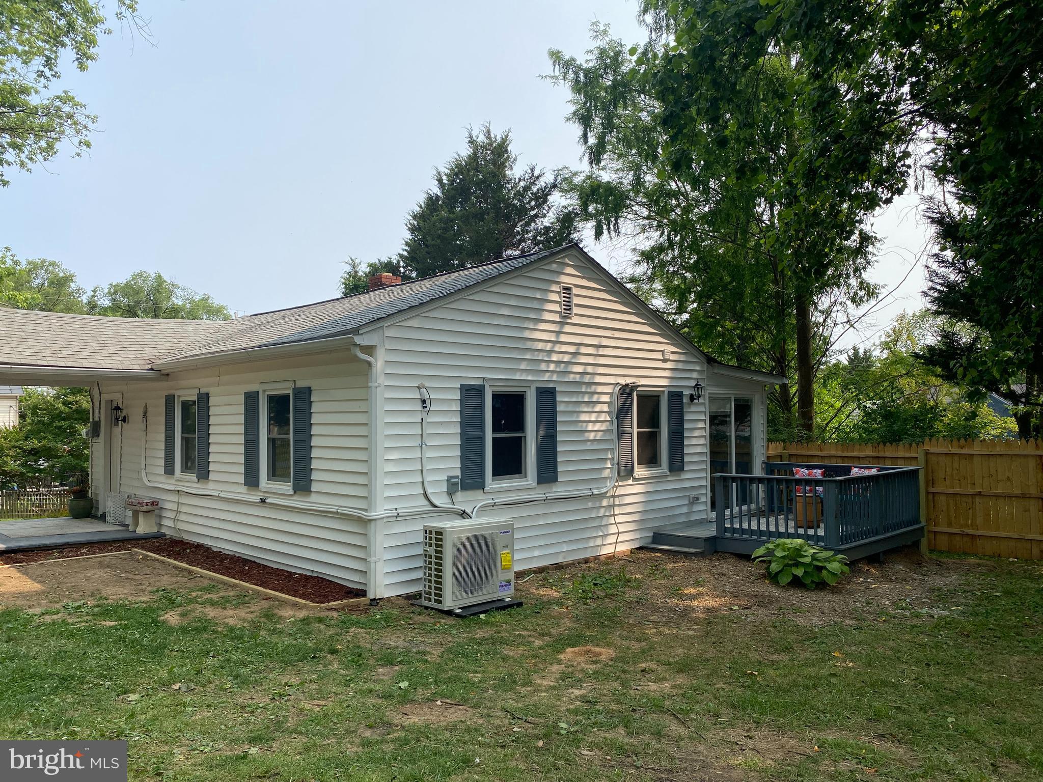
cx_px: 522
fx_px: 783
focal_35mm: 26
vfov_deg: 53.1
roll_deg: +0.1
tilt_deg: +1.0
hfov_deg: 67.3
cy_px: 391
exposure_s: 1/2222
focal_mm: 4.25
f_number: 1.8
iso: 32
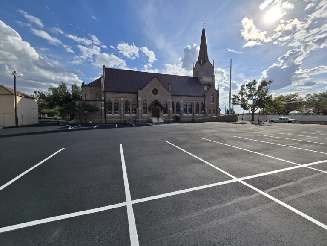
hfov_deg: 106.2
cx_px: 164
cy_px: 123
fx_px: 123
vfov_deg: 89.9
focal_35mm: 13
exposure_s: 1/5758
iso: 50
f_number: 2.2
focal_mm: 2.2
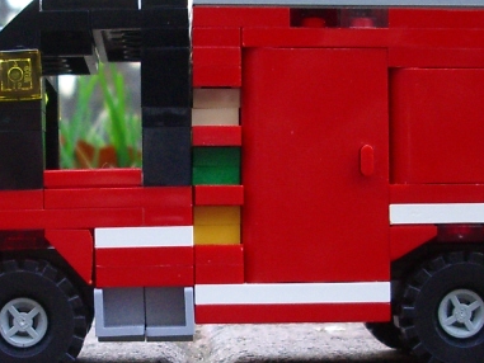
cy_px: 251
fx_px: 1315
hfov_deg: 20.8
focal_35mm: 94
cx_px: 203
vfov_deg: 15.7
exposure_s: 1/50
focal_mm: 5.8
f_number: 2.6
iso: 200
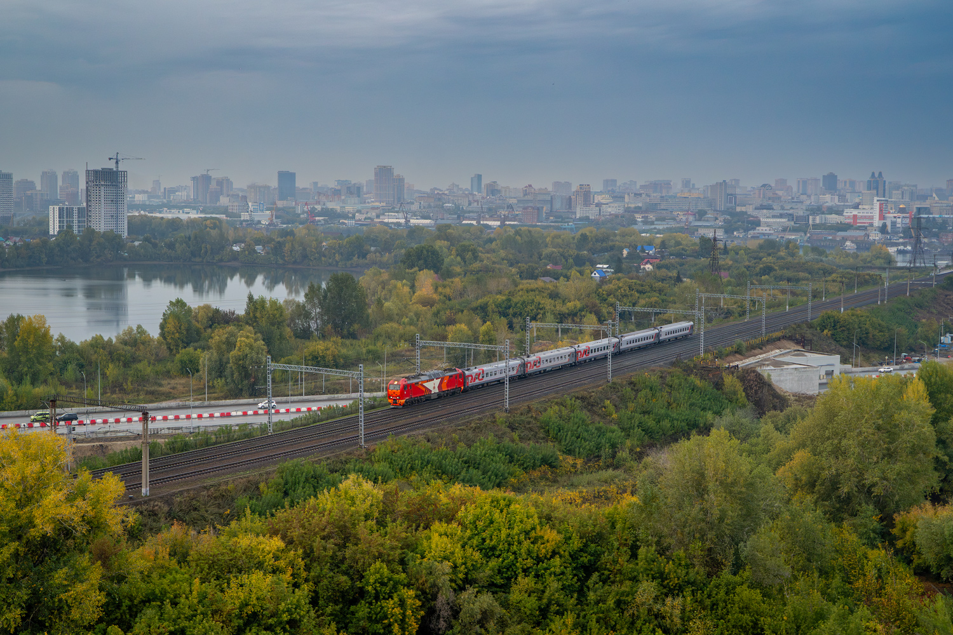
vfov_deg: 31.9
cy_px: 318
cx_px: 476
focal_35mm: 42
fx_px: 1112
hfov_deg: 46.4
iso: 640
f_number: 6.3
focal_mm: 42
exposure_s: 1/500
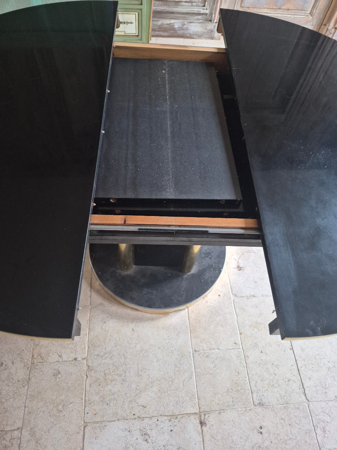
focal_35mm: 23
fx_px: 299
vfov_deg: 73.9
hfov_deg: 58.9
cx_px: 168
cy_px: 225
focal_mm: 5.4
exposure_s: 1/100
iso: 640
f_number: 1.8
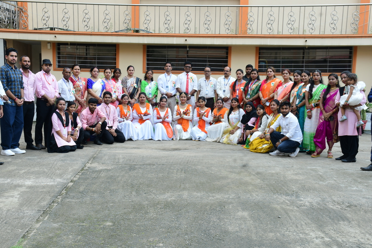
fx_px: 496
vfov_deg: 28.1
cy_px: 124
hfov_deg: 41.1
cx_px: 186
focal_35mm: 48
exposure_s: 1/80
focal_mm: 32
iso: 200
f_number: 9
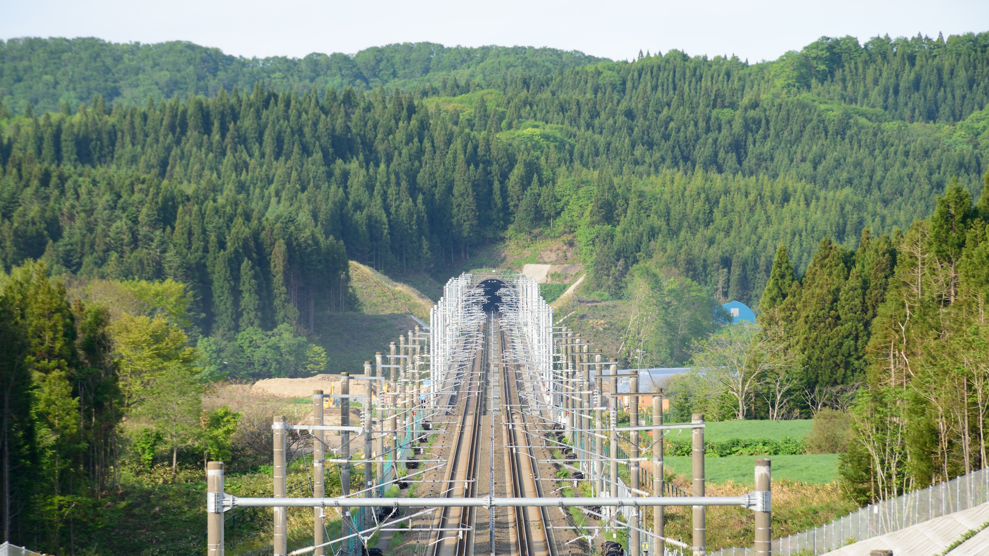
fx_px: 5795
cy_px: 300
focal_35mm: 221
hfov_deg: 9.8
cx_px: 496
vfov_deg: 5.5
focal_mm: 140
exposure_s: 1/250
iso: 400
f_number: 10
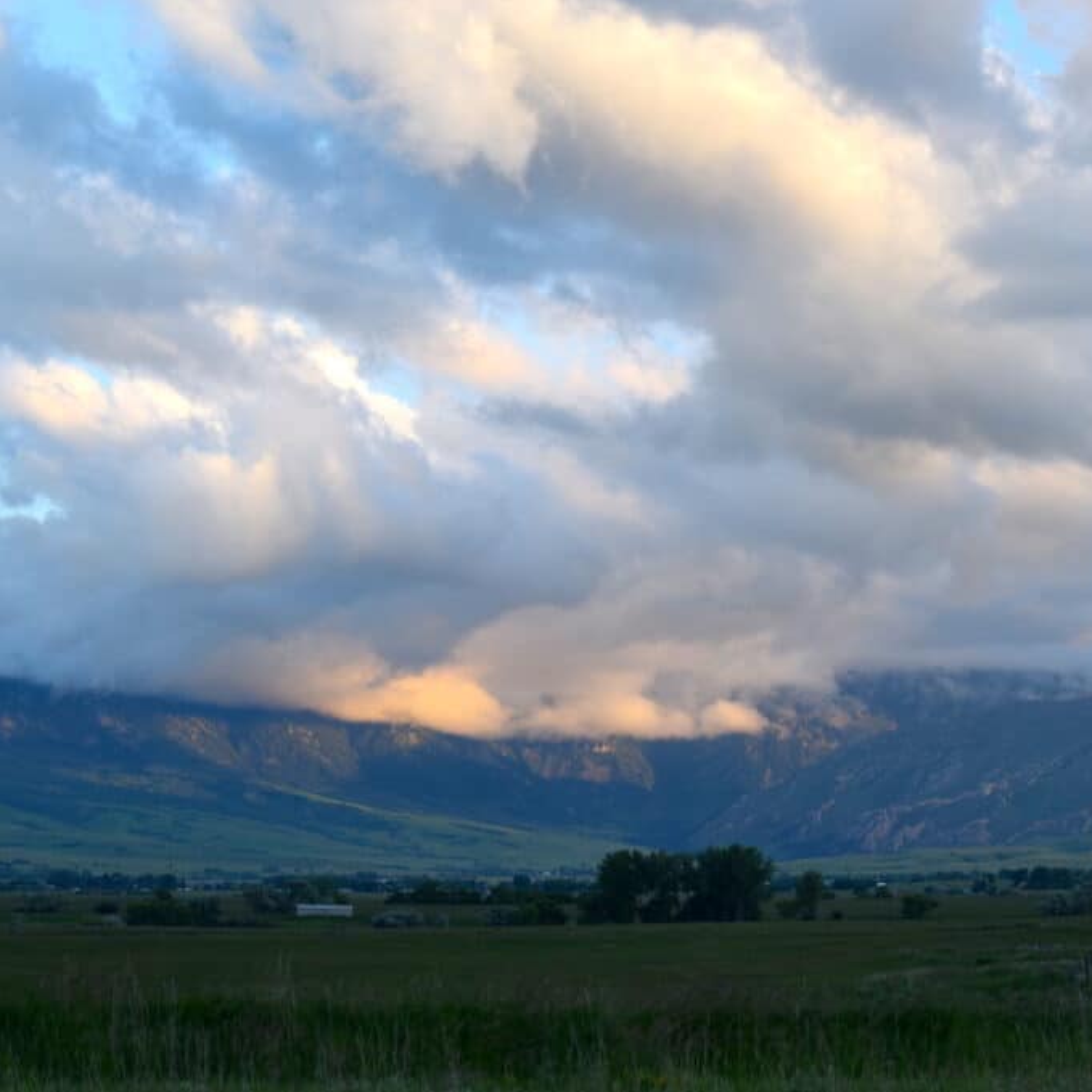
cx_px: 719
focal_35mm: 106
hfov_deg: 16.4
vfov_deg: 16.5
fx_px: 3770
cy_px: 545
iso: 400
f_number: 6.3
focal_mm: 55
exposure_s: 1/160
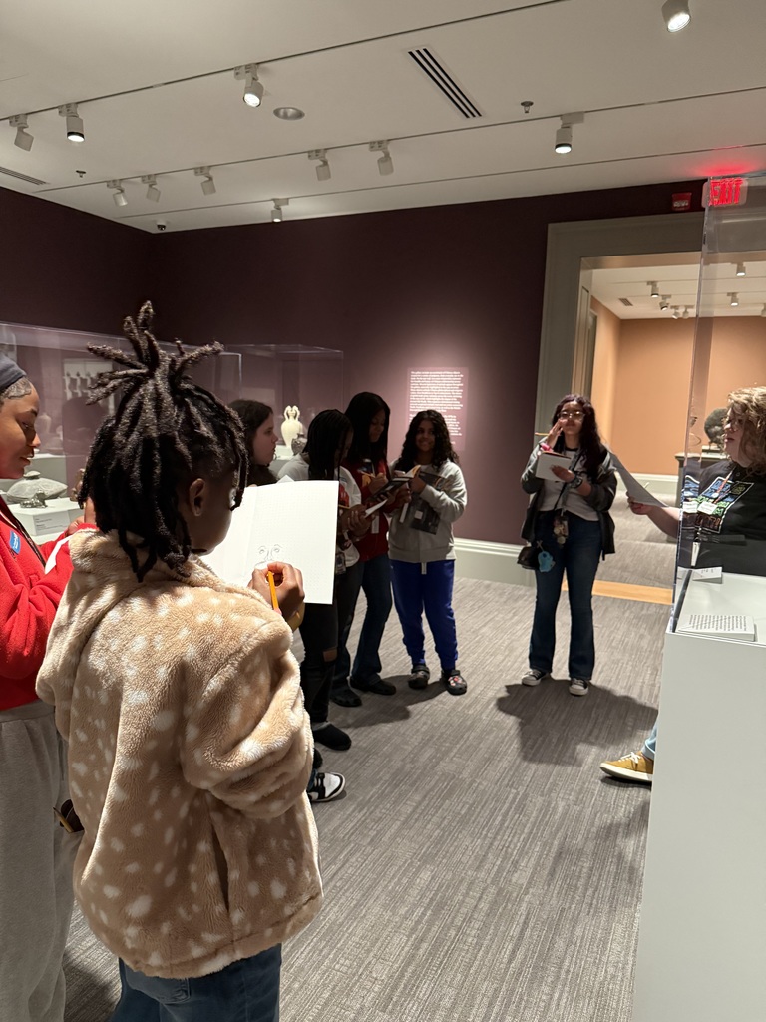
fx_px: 708
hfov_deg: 56.8
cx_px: 383
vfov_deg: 71.6
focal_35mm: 24
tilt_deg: -8.2
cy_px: 511
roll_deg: -1.7
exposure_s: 1/36
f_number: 1.78
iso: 1000
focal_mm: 6.76
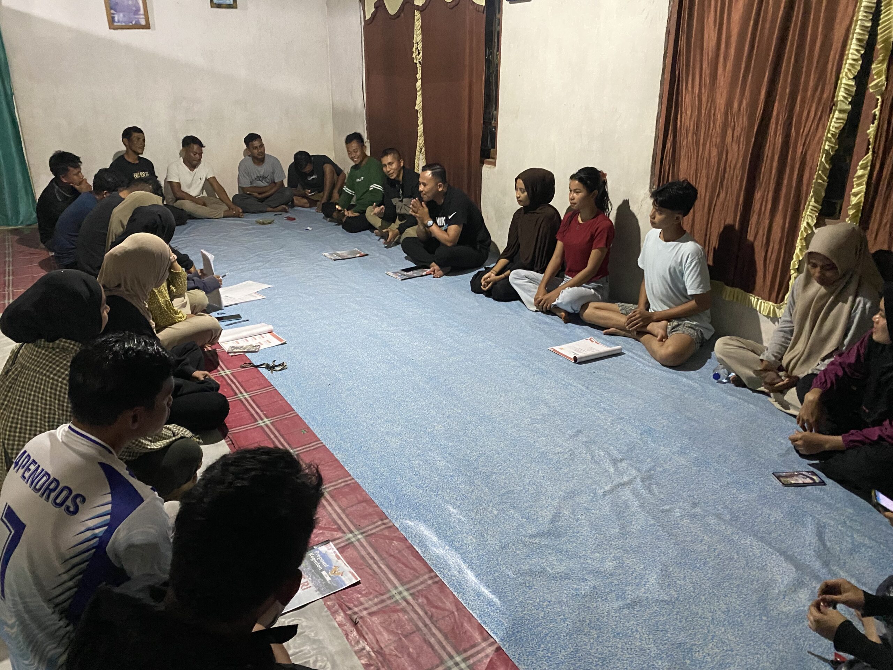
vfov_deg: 53.1
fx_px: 671
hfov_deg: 67.3
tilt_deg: -20.9
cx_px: 446
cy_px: 335
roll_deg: -0.3
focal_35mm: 26
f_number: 1.8
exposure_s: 1/25
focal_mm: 4.25
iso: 800
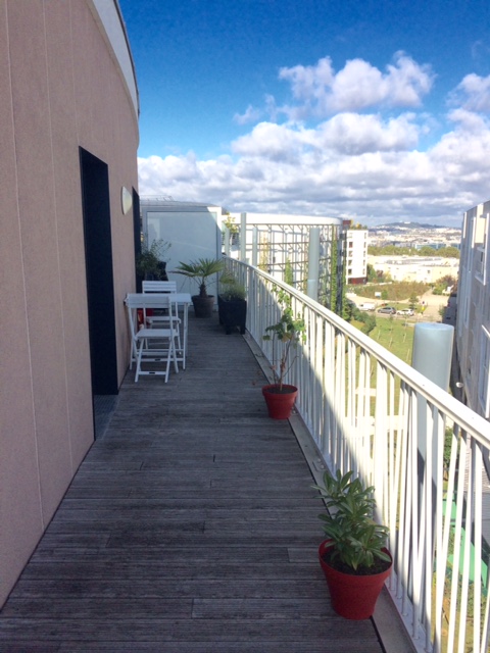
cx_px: 245
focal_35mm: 29
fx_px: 547
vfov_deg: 61.7
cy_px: 326
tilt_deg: -12.5
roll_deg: +0.9
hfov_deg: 48.2
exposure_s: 1/2740
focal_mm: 4.15
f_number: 2.2
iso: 32
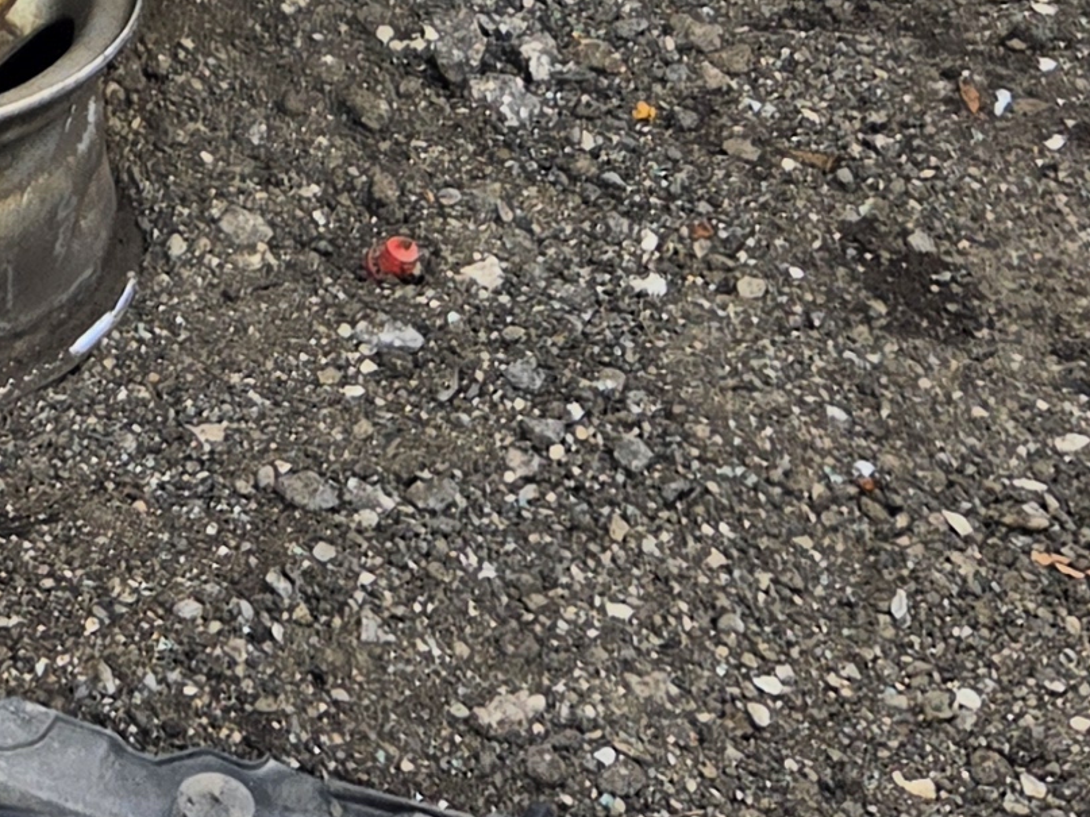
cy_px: -1053
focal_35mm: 114
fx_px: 3589
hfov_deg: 16.2
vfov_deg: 11.2
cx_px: -380
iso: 80
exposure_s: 1/1195
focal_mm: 5.4
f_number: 1.8
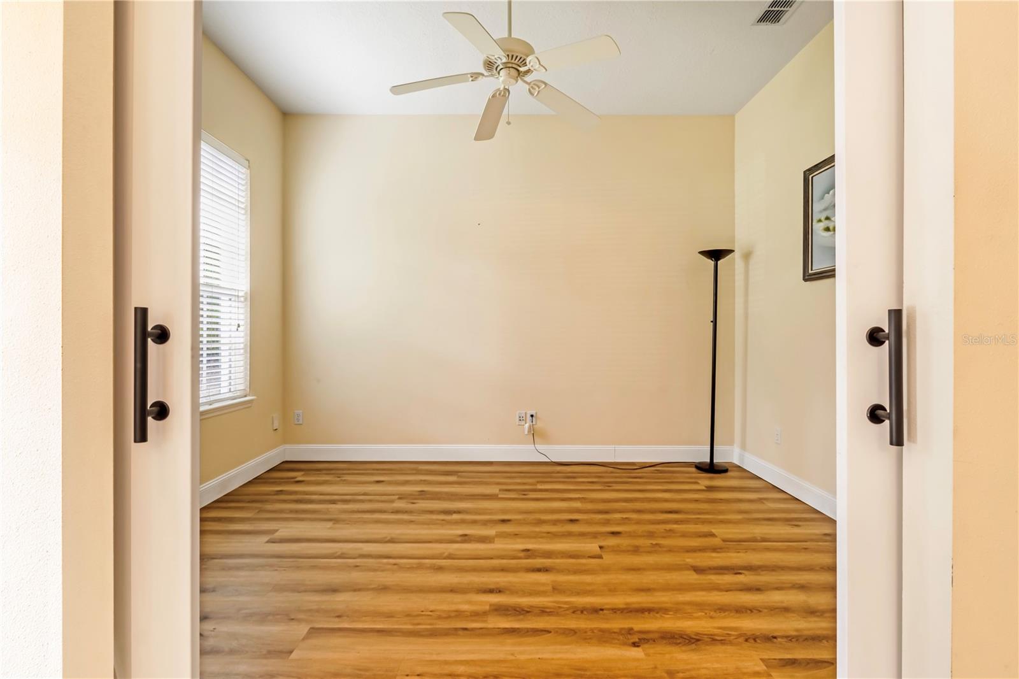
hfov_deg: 95.0
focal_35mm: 16
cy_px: 340
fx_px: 467
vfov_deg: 72.0
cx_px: 510
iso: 250
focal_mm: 11
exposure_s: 1/60
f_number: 9
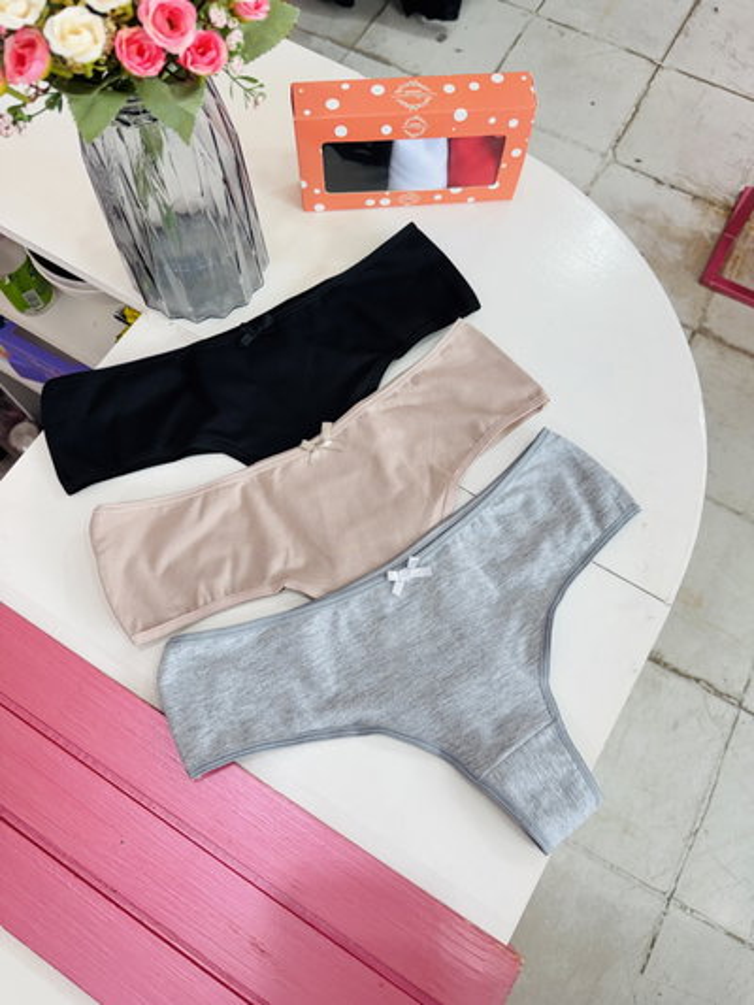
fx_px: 697
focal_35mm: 24
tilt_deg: -71.1
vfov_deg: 71.6
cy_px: 502
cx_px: 377
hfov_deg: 56.8
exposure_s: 1/100
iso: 100
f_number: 1.78
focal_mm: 6.76
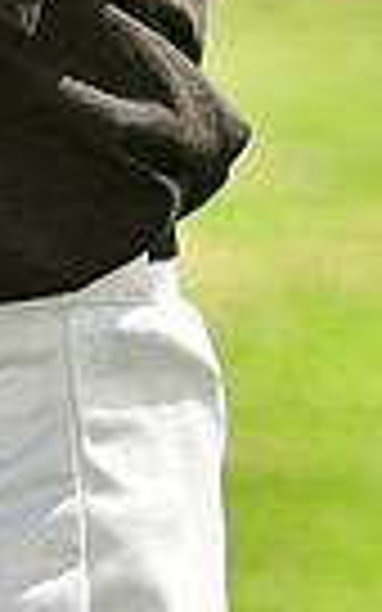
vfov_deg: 2.8
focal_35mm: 759
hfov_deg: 1.7
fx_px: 12643
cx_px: -222
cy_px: -418
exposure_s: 1/640
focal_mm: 116
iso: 200
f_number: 5
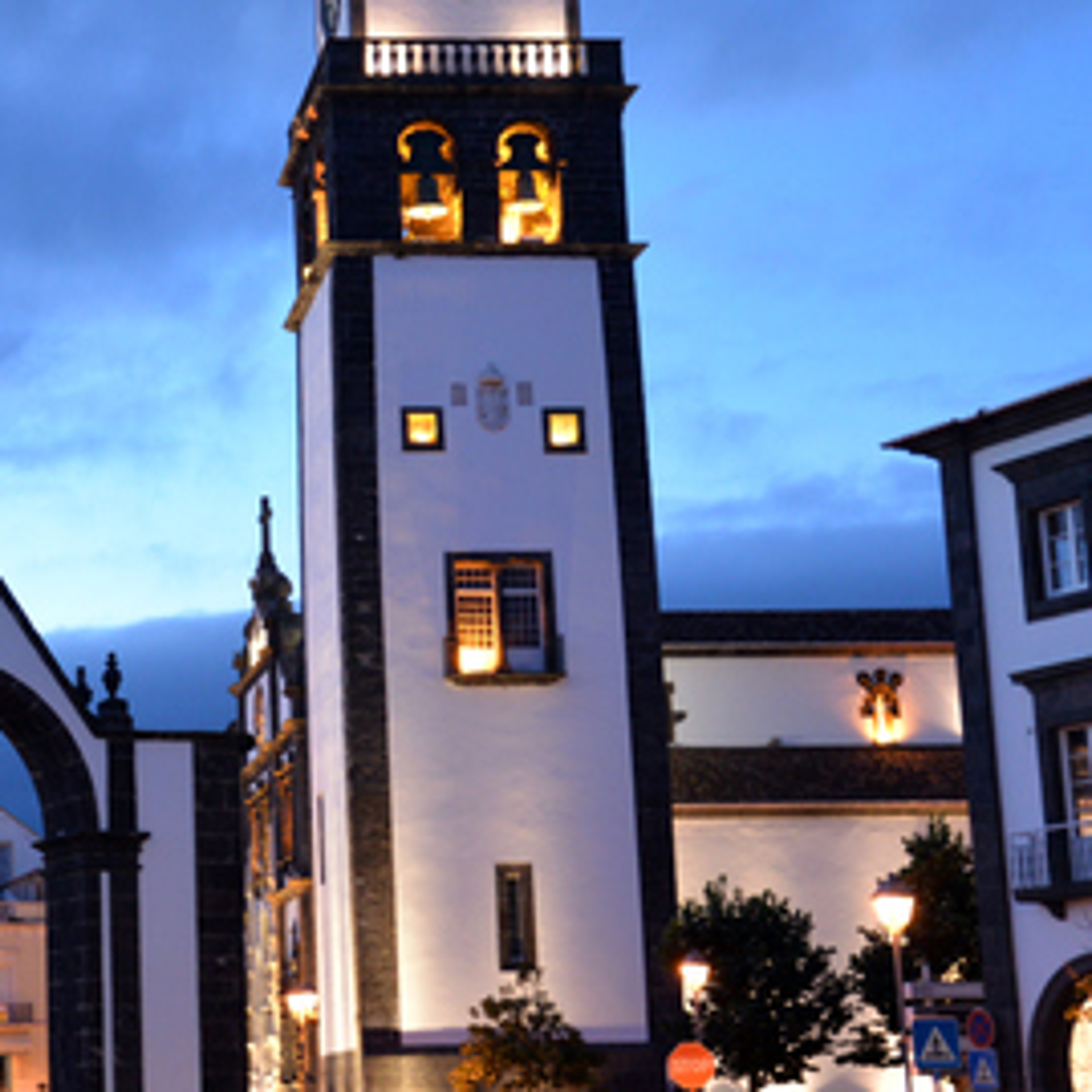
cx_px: 61
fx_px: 2855
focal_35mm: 80
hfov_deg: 21.1
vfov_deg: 21.6
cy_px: 509
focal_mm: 35
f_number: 4
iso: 1600
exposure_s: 1/10
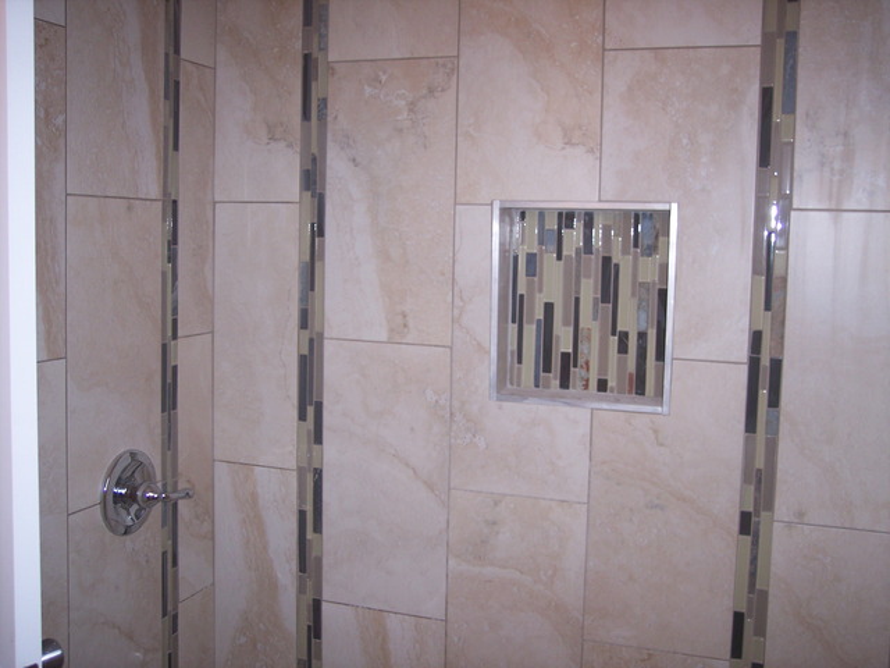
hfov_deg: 47.9
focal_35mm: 39
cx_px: 445
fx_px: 1003
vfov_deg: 36.8
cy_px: 334
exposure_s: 1/60
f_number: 2.8
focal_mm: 8
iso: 100
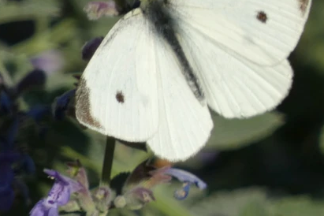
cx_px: 184
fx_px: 17504
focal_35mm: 1945
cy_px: 52
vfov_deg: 0.7
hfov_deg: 1.1
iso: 80
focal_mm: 215
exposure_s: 1/200
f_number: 5.9
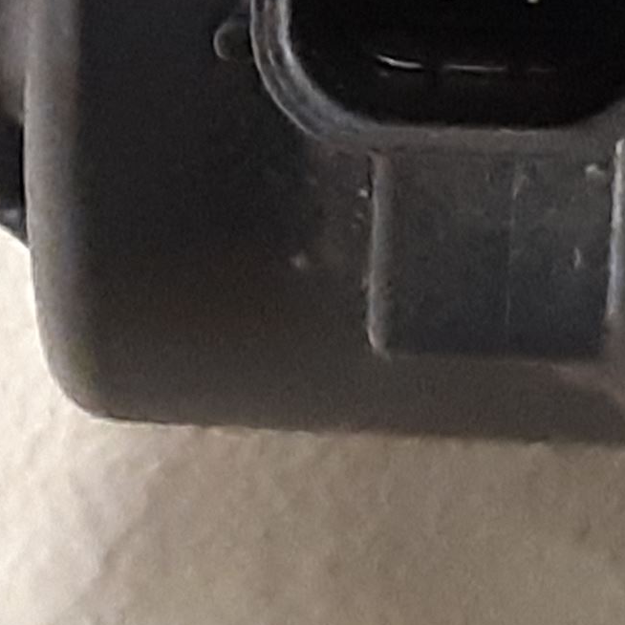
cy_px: 56
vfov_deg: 23.3
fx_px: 1471
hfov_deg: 24.0
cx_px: 299
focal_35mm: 72
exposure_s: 1/25
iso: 400
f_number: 1.7
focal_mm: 3.93
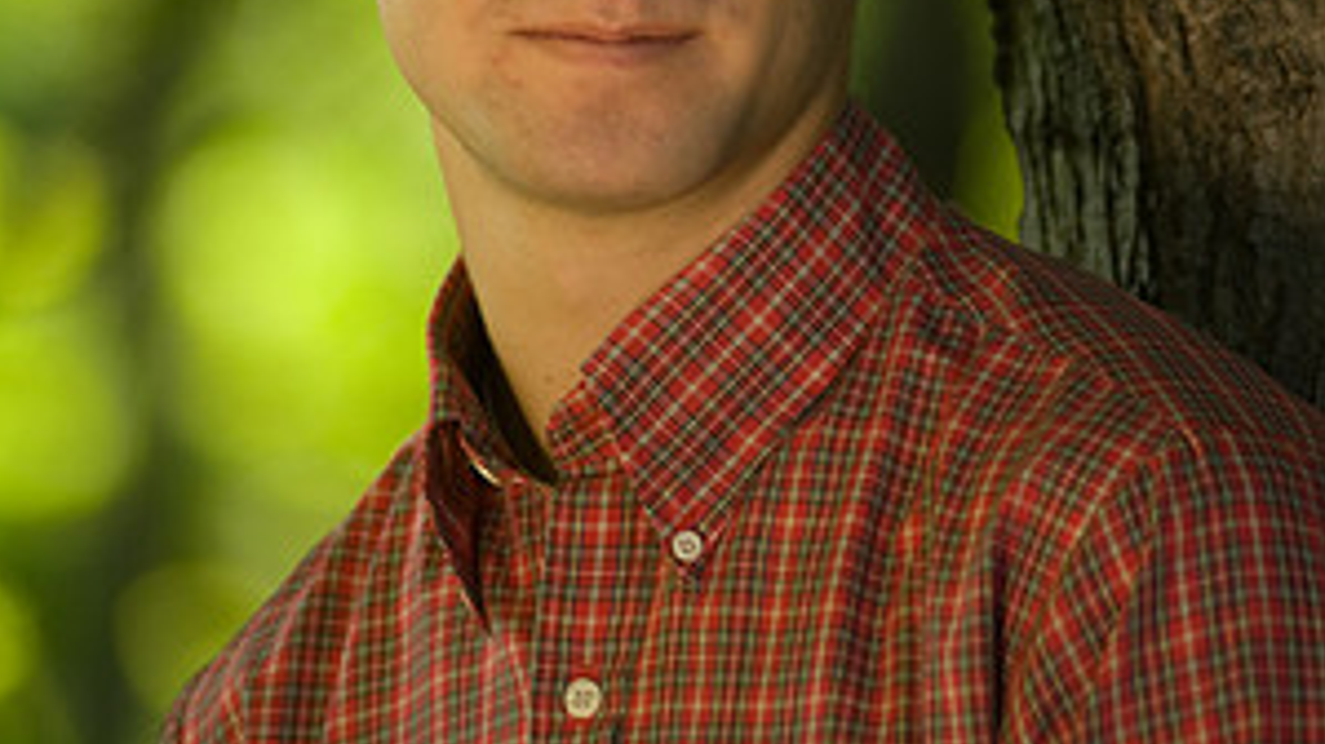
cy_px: -168
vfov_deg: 2.6
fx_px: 16649
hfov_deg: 4.6
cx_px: 662
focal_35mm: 474
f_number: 2.8
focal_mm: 200
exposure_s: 1/160
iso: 200
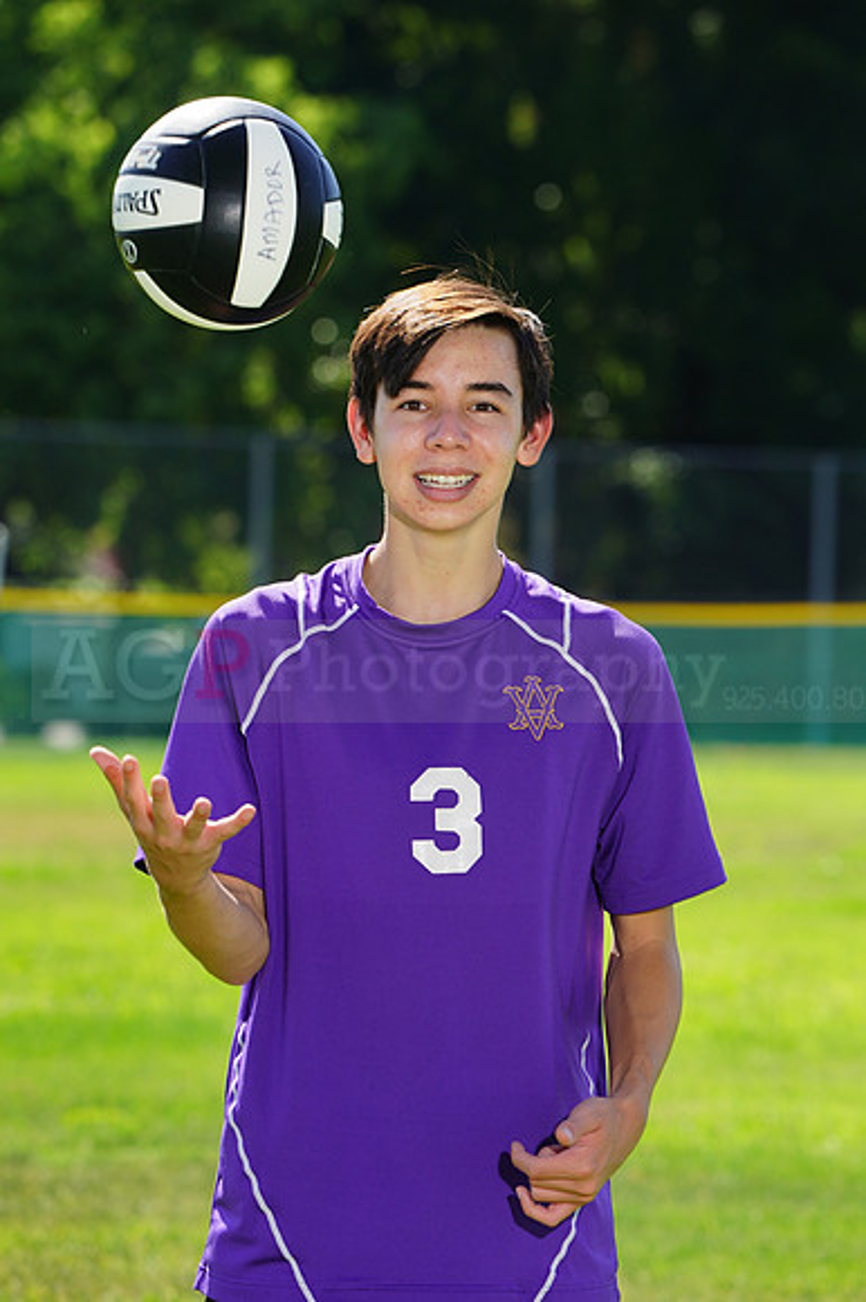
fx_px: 10837
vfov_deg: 6.9
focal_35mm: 300
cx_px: 433
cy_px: 651
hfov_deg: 4.6
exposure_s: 1/200
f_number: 11
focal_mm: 300
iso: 200
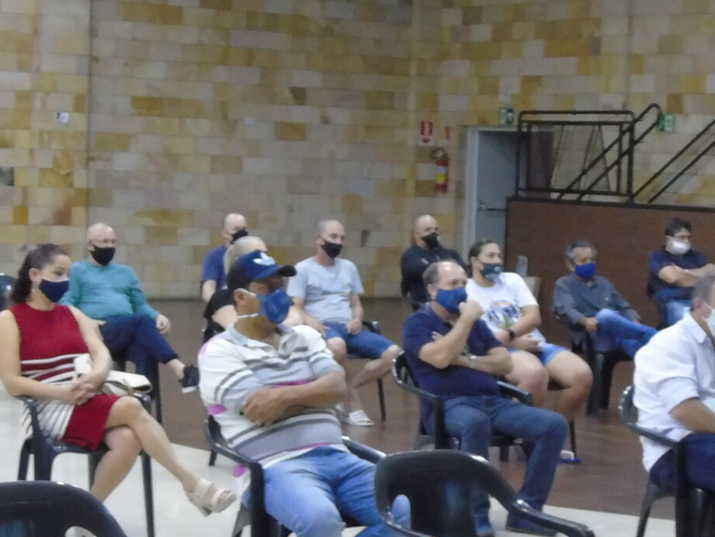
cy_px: 375
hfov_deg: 18.5
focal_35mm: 106
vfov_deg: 13.9
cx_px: 451
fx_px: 2190
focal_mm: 9.6
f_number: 4.3
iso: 800
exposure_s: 1/10
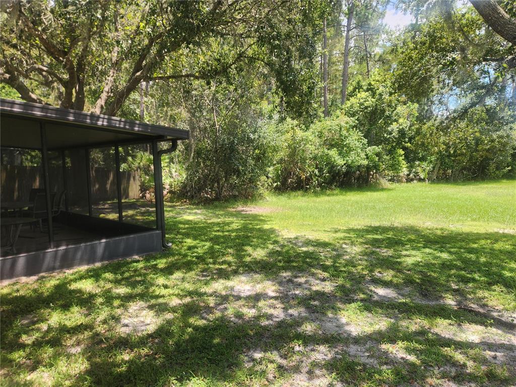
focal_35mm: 23
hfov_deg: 73.9
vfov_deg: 58.9
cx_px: 258
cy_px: 194
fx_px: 343
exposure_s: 1/349
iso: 20
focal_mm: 5.4
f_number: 1.8
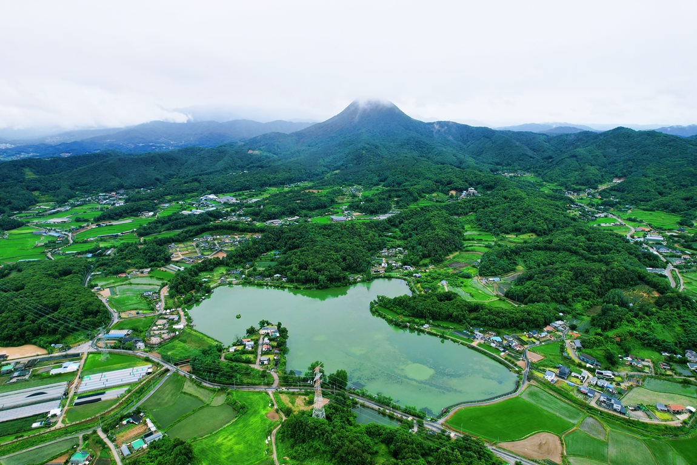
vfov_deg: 57.2
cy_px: 232
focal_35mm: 22
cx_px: 348
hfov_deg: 78.6
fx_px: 426
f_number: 2.8
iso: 100
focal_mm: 8.38
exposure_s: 1/640
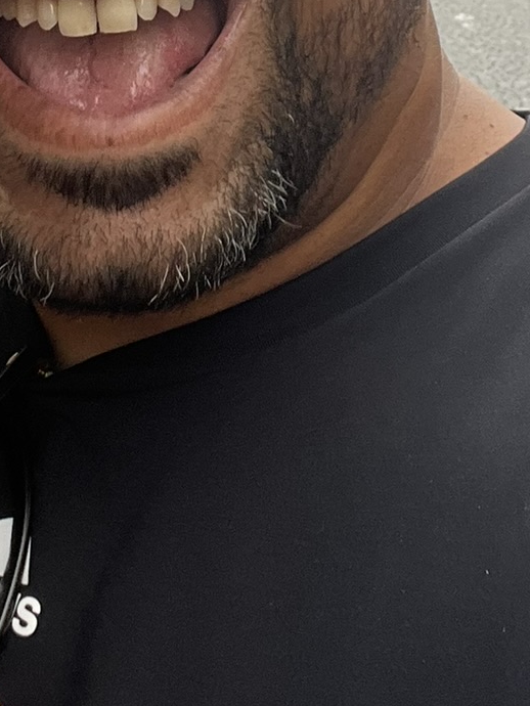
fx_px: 1816
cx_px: 170
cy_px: -53
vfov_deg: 21.0
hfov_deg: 16.6
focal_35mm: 89
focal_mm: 2.71
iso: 64
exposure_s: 1/121
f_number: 2.2
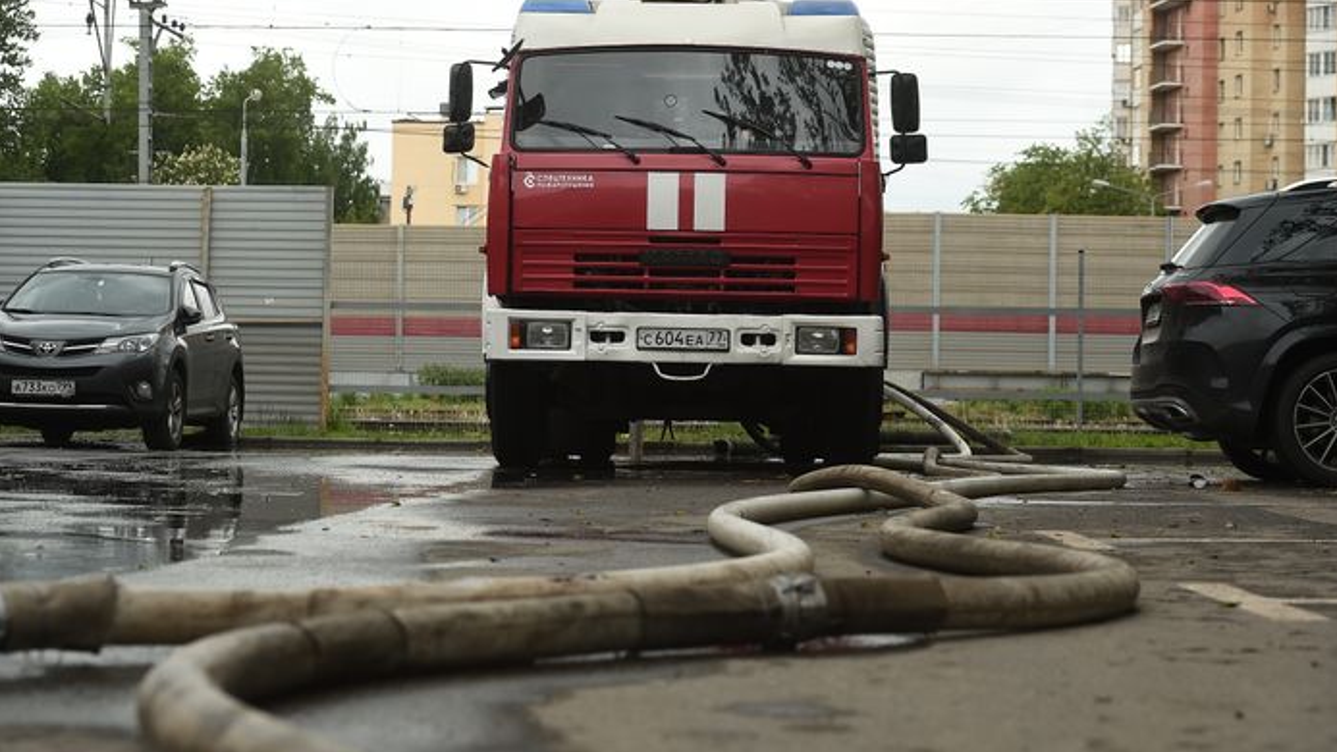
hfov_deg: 28.6
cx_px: 673
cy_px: 403
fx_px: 2624
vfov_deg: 16.3
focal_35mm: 74
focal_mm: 70
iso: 400
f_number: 5.6
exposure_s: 1/250
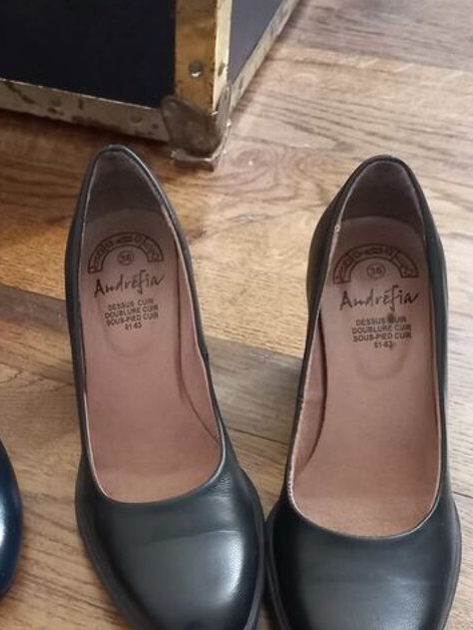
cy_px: 433
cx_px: 58
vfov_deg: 35.7
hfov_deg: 26.7
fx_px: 965
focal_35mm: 53
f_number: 1.8
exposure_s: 1/25
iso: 640
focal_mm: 4.6
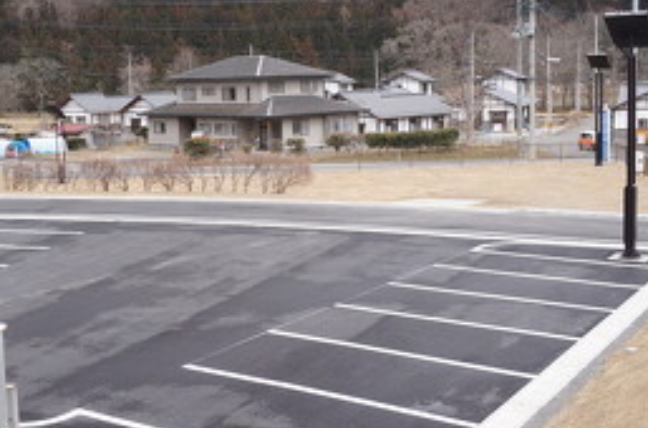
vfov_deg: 25.0
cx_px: 252
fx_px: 966
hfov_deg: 36.9
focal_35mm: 54
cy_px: 167
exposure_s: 1/80
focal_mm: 23
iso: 200
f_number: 6.3
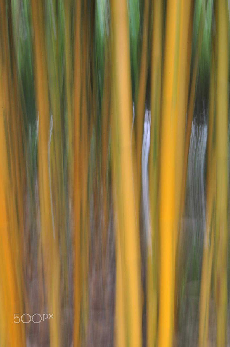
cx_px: 115
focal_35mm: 90
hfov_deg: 15.2
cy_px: 174
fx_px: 864
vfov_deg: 22.6
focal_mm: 60
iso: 400
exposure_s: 1/4
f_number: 32
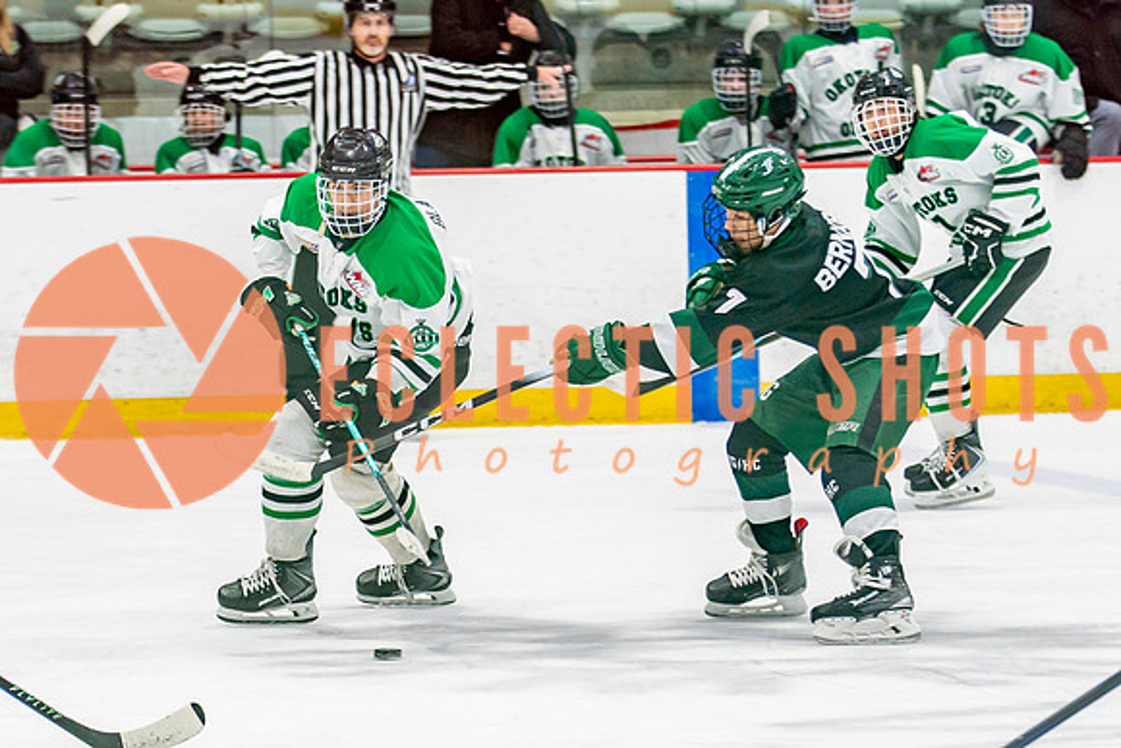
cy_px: 371
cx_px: 414
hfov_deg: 8.5
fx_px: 7584
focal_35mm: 244
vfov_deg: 5.6
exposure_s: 1/640
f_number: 3.2
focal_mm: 110
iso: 640
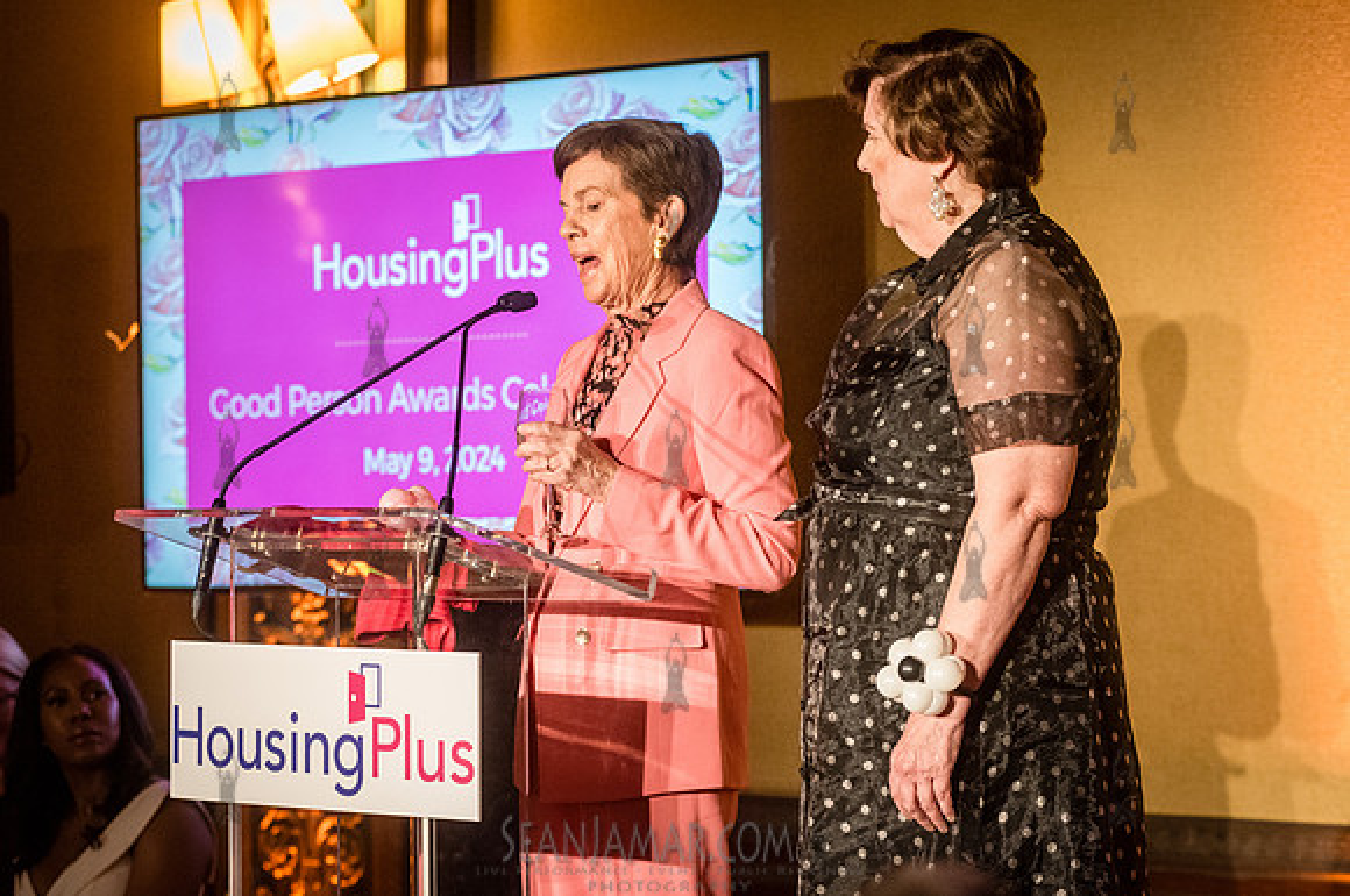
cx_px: 740
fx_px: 4371
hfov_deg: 17.6
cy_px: 486
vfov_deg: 11.7
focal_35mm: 117
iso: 6400
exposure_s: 1/200
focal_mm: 105
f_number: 4
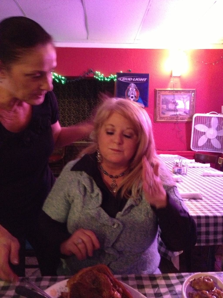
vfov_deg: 52.6
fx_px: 301
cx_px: 112
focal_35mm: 35
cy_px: 149
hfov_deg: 40.7
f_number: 2.4
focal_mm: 4.28
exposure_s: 1/15
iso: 800
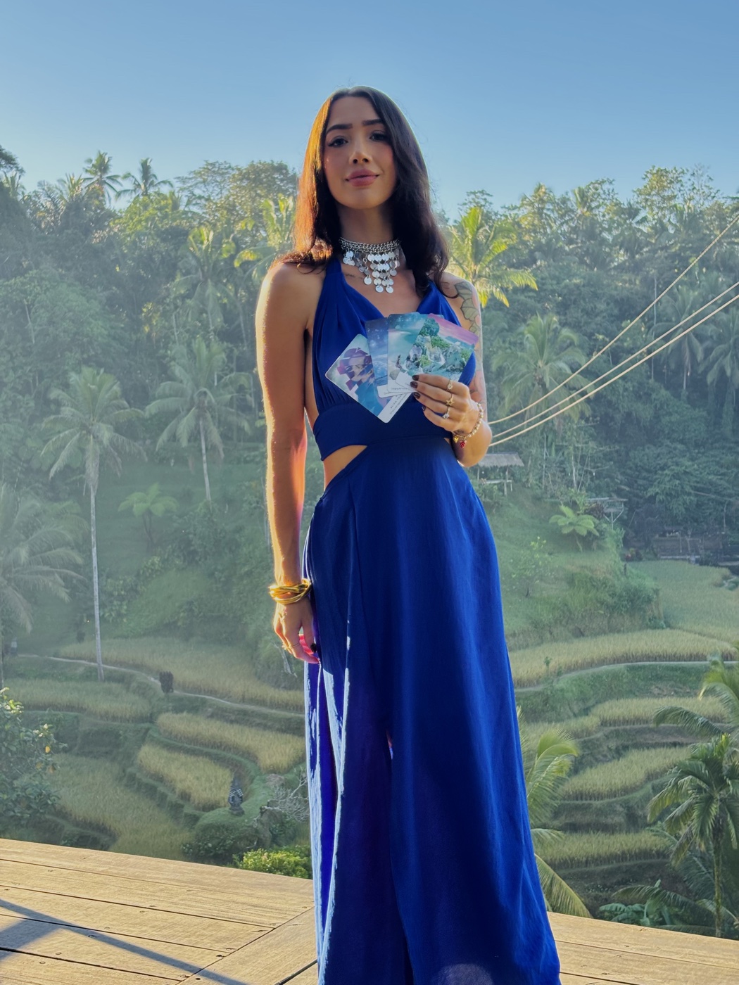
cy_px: 492
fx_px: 1480
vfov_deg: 36.8
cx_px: 370
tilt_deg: -4.0
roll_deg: -1.1
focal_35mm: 52
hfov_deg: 28.0
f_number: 1.6
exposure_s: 1/314
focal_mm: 5.96
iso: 32
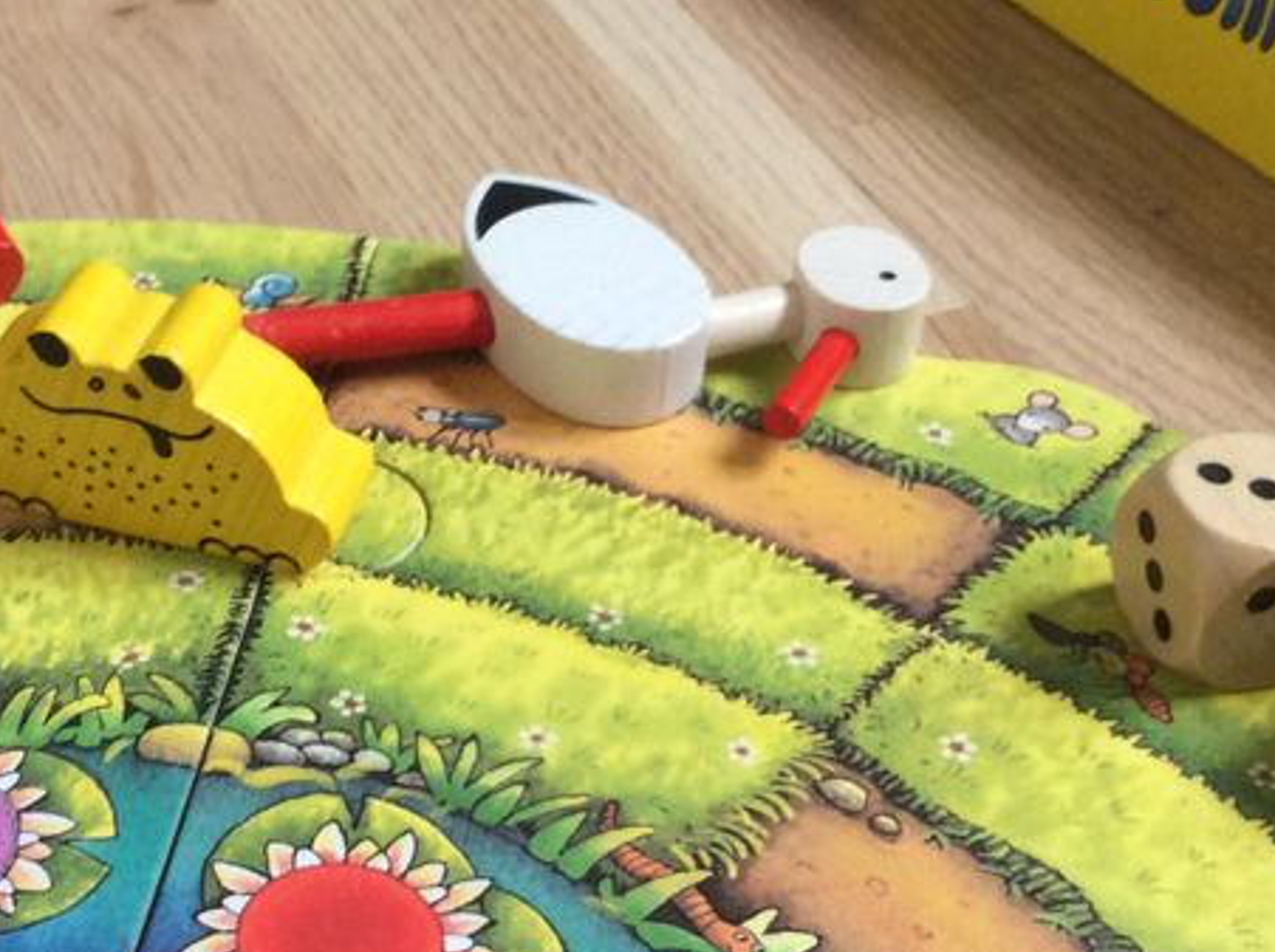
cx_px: 302
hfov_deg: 27.0
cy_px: 581
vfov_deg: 20.6
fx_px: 2612
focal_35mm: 71
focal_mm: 3.3
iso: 100
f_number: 2.4
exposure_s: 1/25
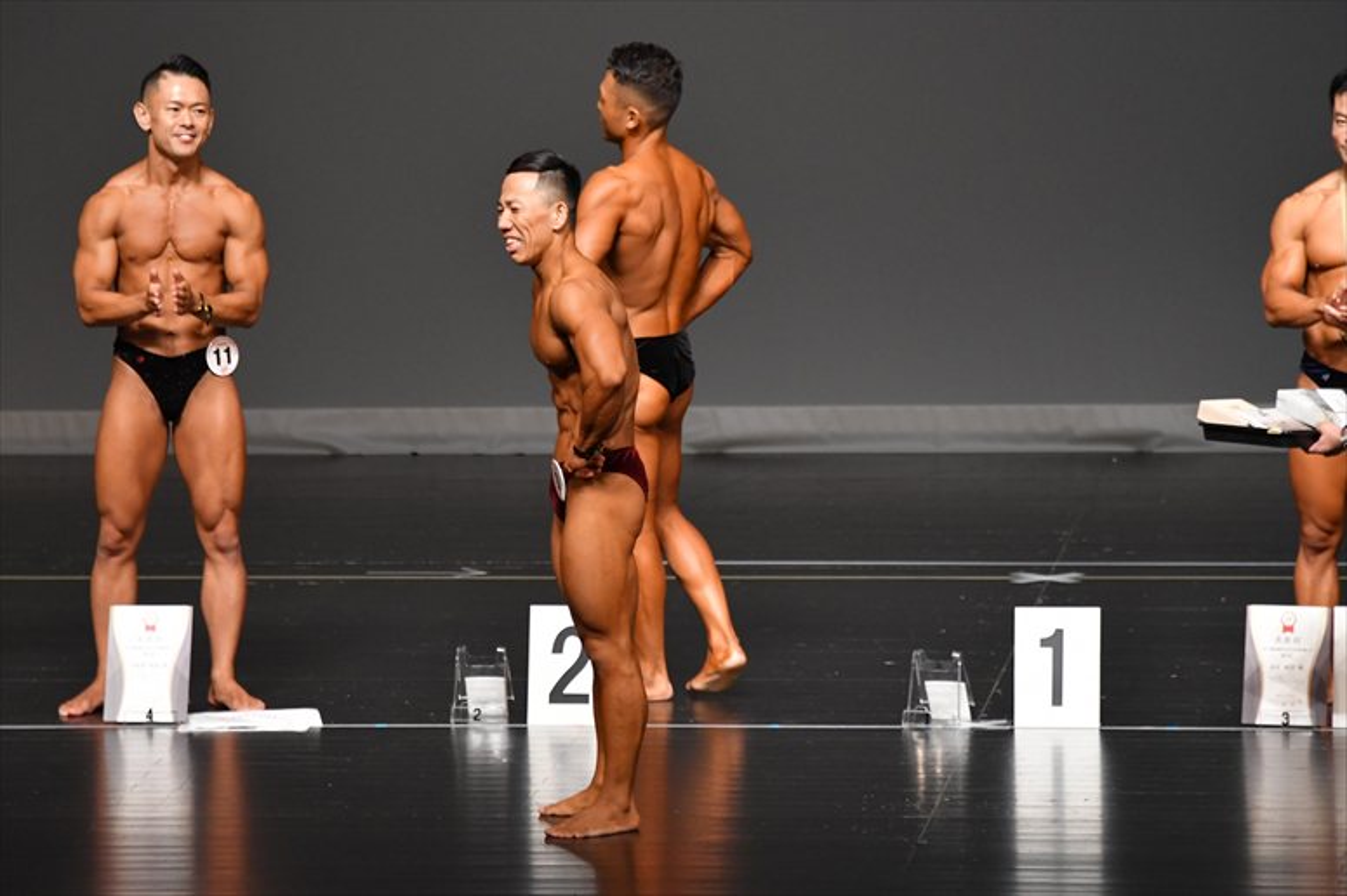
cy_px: 448
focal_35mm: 300
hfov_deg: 6.9
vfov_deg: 4.6
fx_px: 11220
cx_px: 674
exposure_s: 1/400
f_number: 5.6
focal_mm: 200
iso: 2500
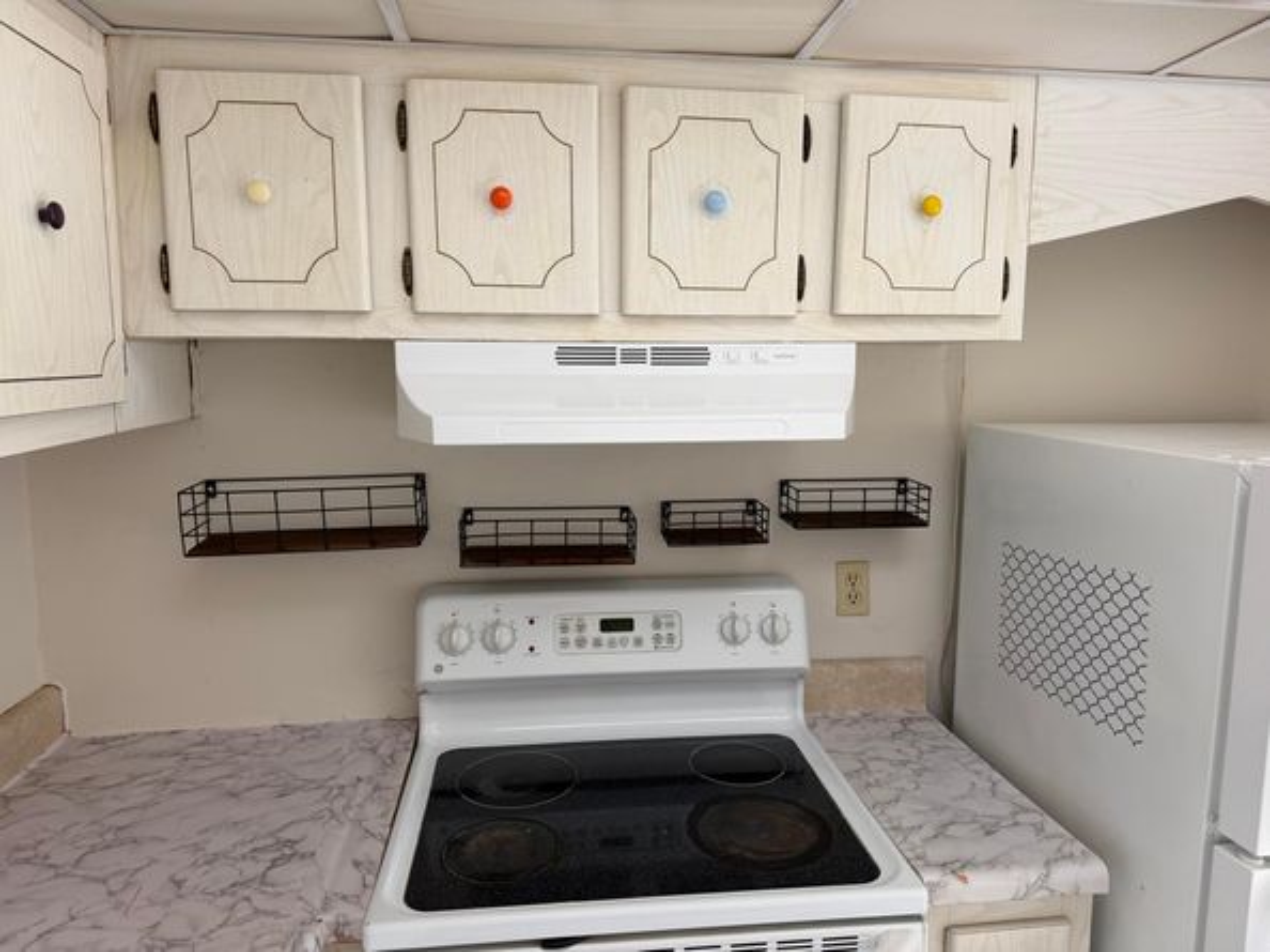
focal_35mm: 24
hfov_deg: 71.6
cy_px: 476
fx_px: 880
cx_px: 635
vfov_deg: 56.8
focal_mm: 6.76
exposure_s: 1/120
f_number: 1.78
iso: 125
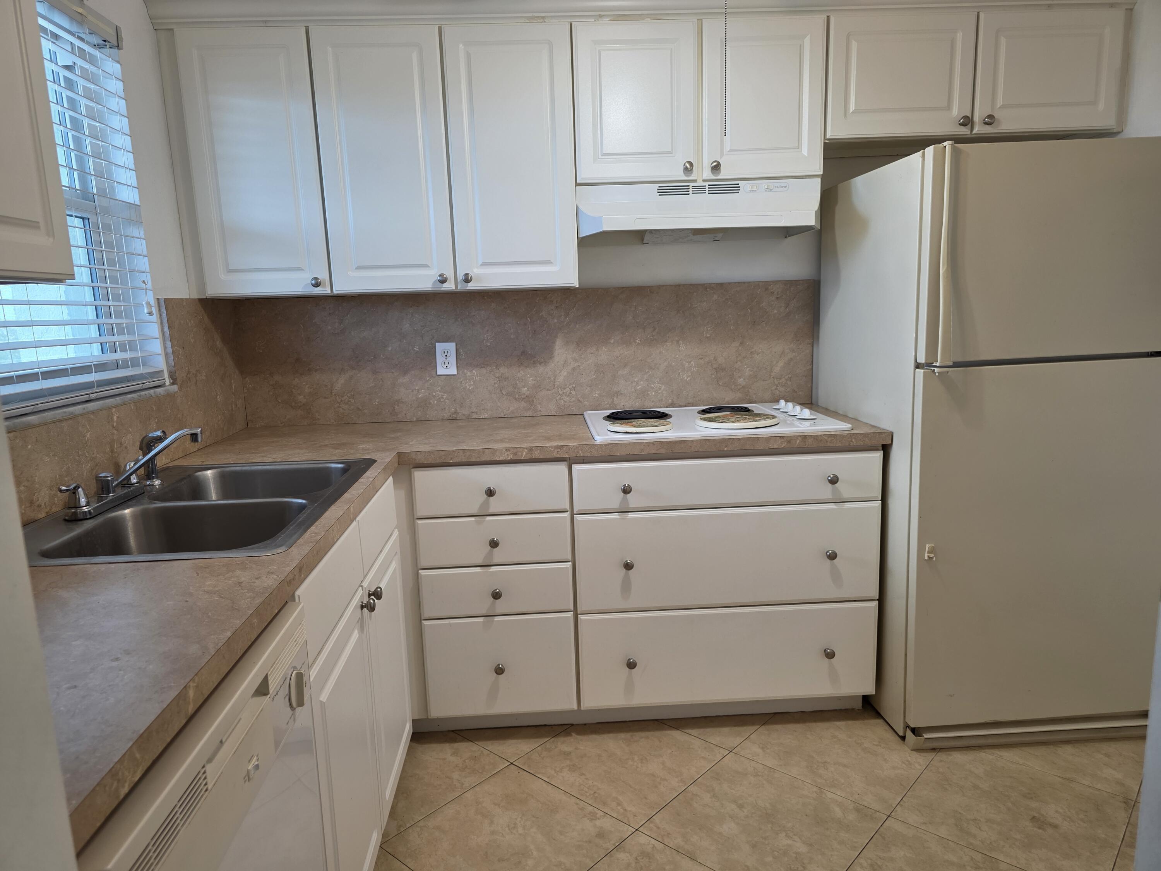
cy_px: 436
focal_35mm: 23
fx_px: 771
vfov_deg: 58.9
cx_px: 580
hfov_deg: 73.9
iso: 100
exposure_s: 1/120
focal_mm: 6.3
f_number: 1.7
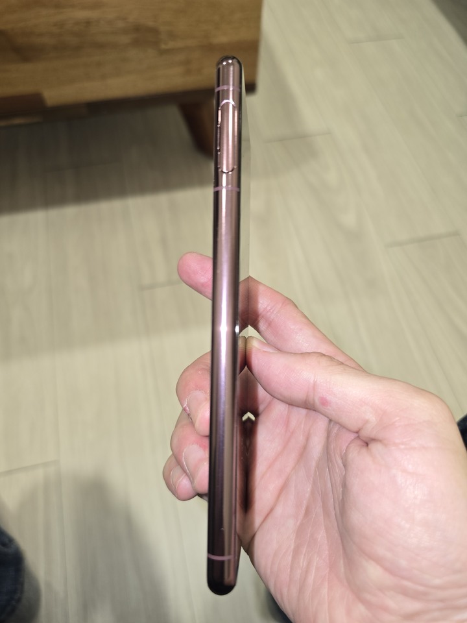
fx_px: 414
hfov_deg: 58.9
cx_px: 234
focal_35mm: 23
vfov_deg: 73.9
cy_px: 312
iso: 100
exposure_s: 1/40
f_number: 1.7
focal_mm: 6.3
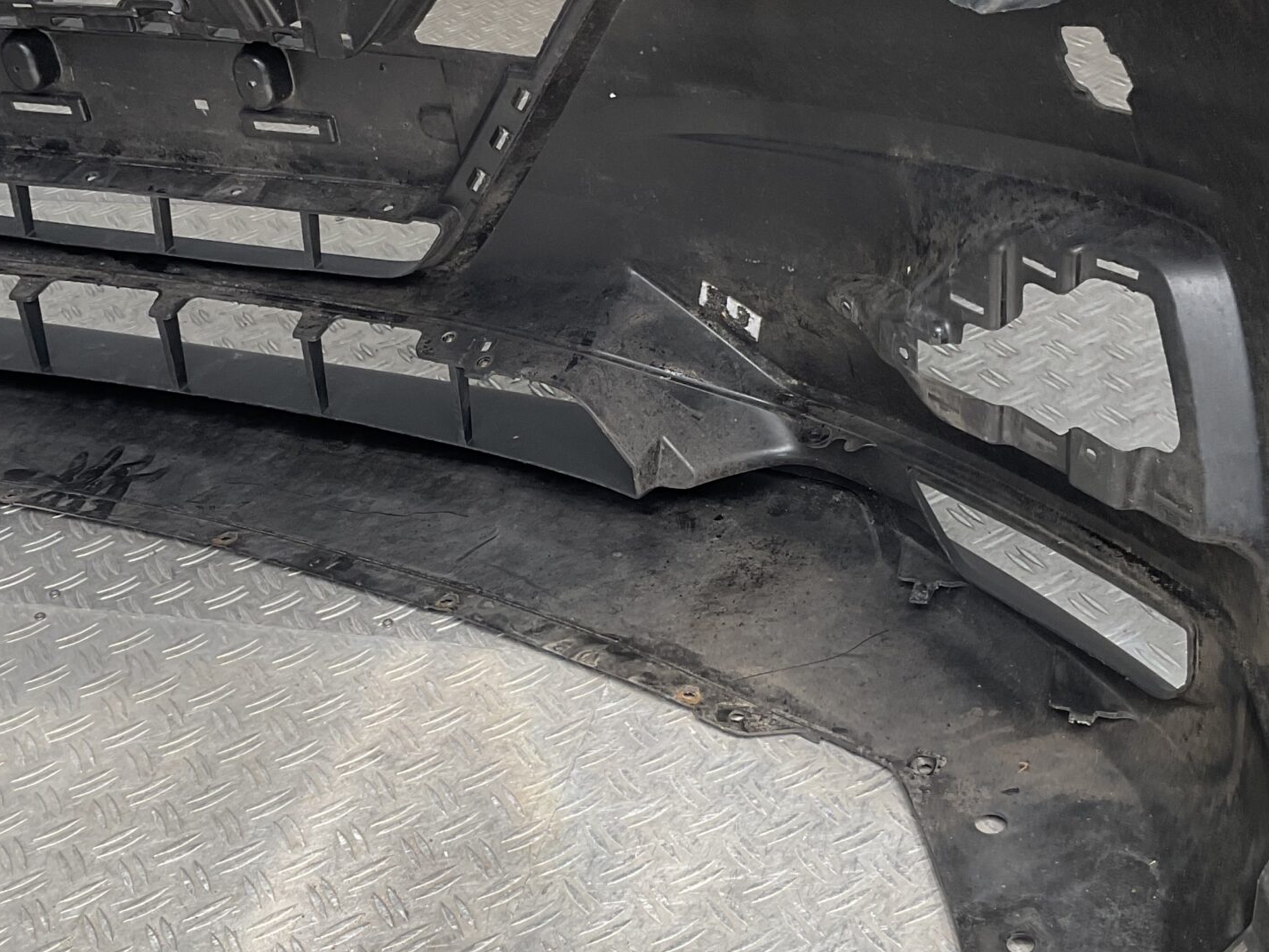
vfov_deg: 28.0
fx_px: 1906
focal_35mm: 52
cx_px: 578
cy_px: 456
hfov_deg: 36.8
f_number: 1.8
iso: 16
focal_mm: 3
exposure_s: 1/346
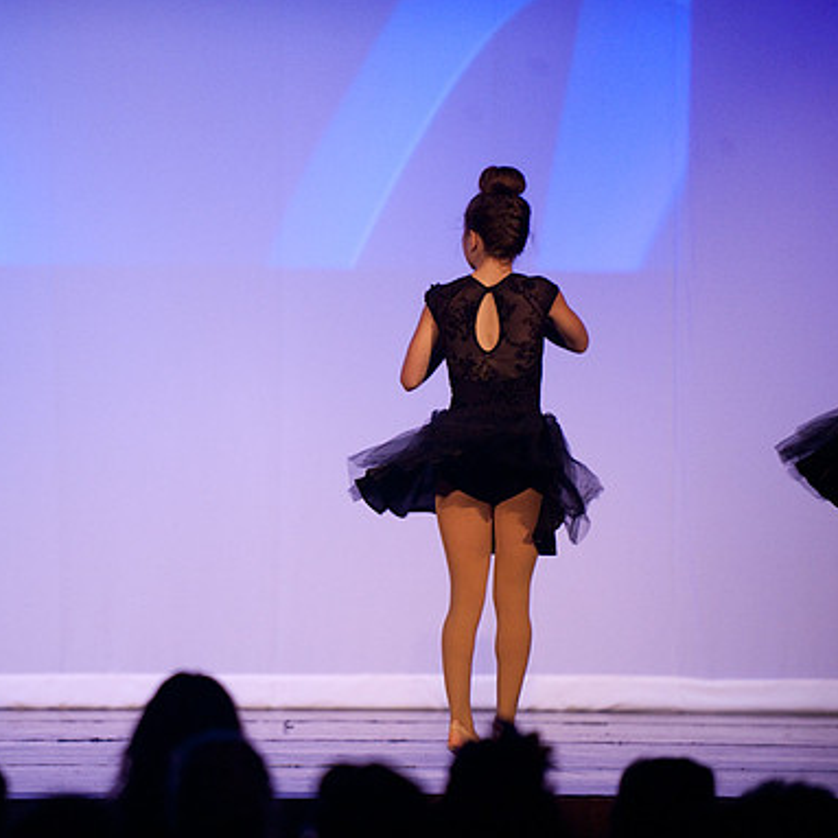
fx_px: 7039
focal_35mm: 257
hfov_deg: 6.8
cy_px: 420
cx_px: 238
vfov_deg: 6.8
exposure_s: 1/200
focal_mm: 200
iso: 3200
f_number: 2.8
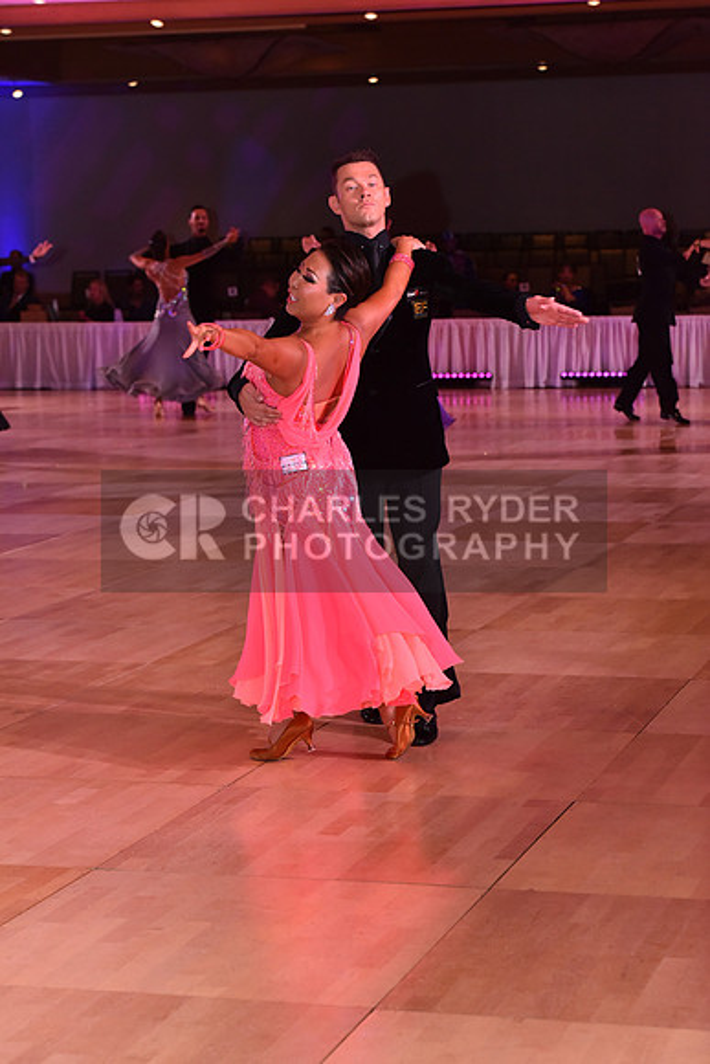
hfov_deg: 14.9
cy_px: 532
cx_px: 355
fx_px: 2720
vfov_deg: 22.1
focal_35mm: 92
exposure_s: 1/320
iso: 2000
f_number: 5
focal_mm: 92
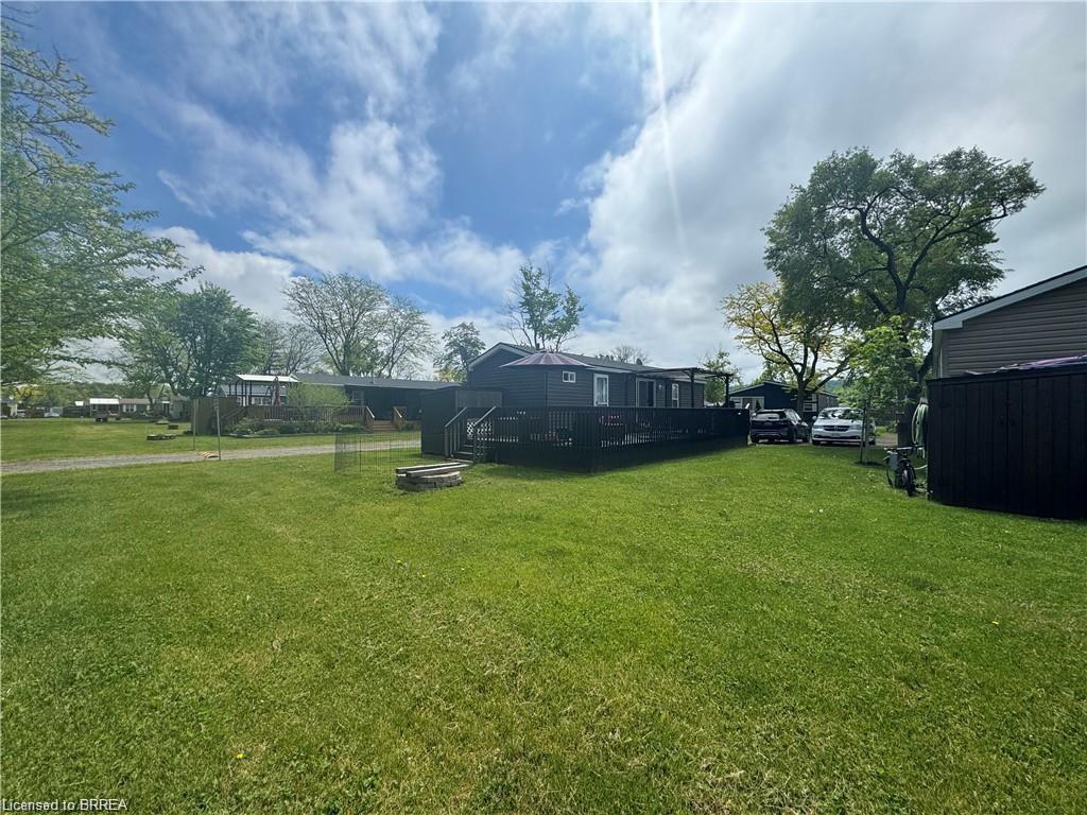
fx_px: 440
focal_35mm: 14
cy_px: 408
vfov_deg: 85.7
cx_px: 544
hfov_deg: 102.1
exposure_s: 1/3390
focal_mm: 2.22
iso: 50
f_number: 2.2
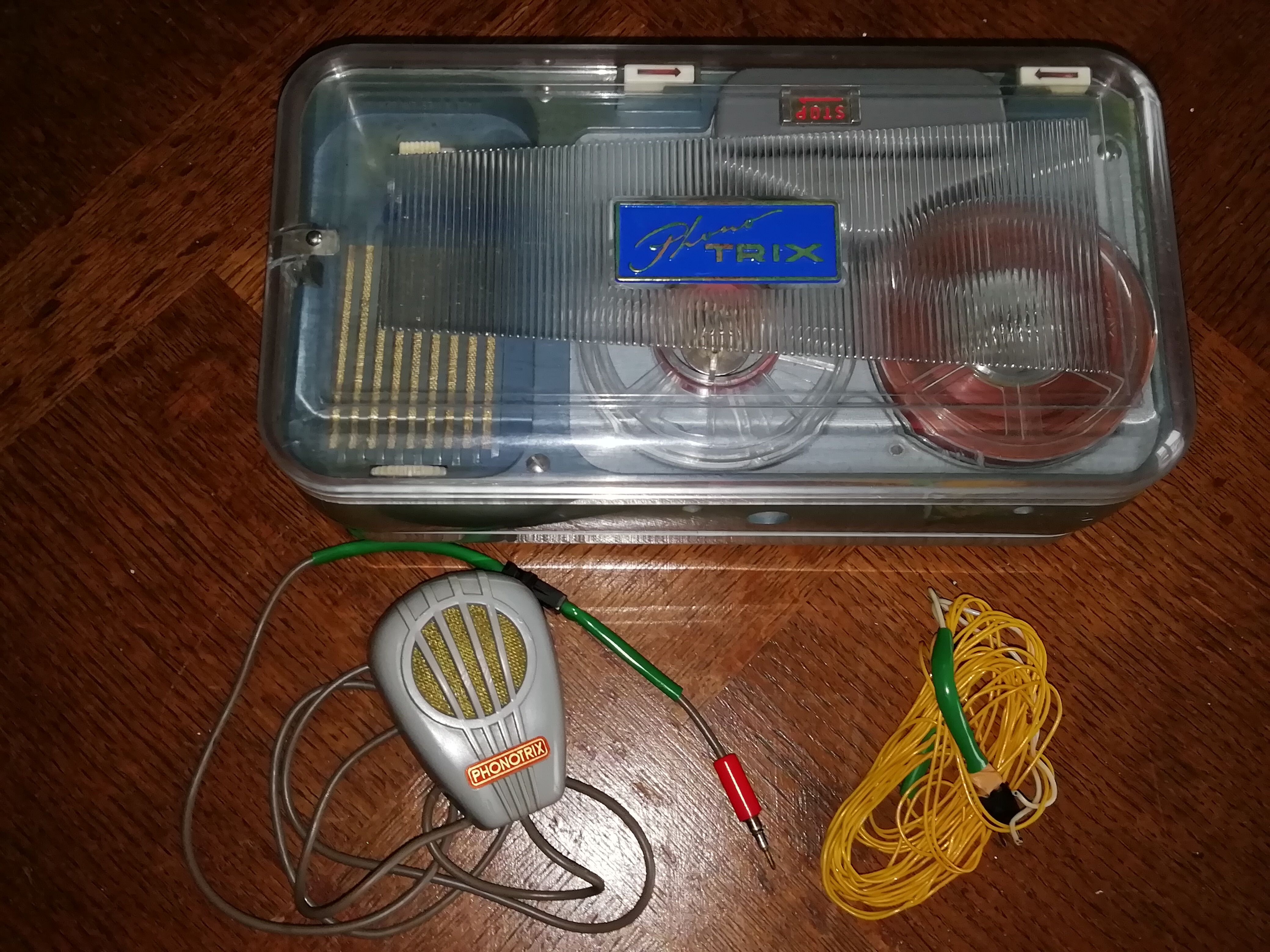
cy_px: 476
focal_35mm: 35
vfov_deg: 40.7
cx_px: 635
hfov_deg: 52.6
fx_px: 1284
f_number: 2.2
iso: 100
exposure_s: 1/33.3
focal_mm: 3.21
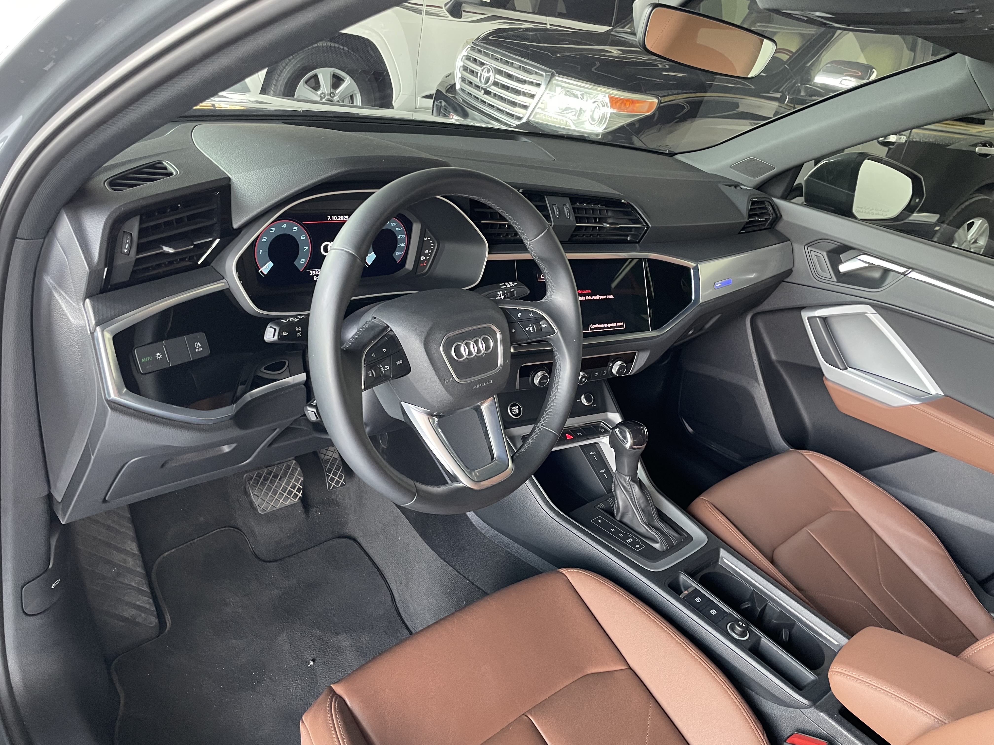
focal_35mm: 26
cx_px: 497
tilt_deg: -26.1
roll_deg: -13.0
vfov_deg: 53.1
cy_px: 372
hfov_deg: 67.3
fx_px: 747
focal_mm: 4.2
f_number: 1.6
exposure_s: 1/60
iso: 320
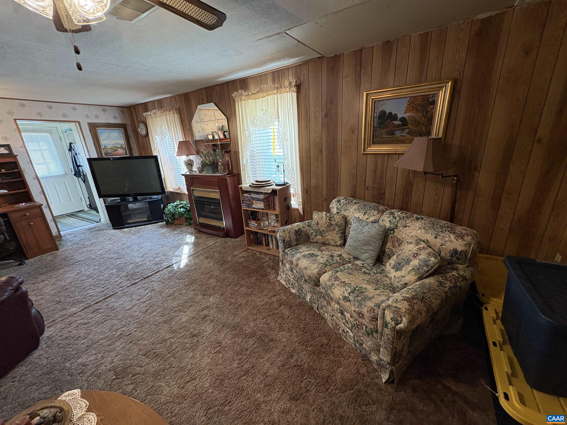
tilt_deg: -16.5
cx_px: 284
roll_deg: +4.3
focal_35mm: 14
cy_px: 212
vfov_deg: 85.7
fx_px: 229
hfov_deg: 102.1
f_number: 2.2
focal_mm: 2.22
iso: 250
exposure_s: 1/60
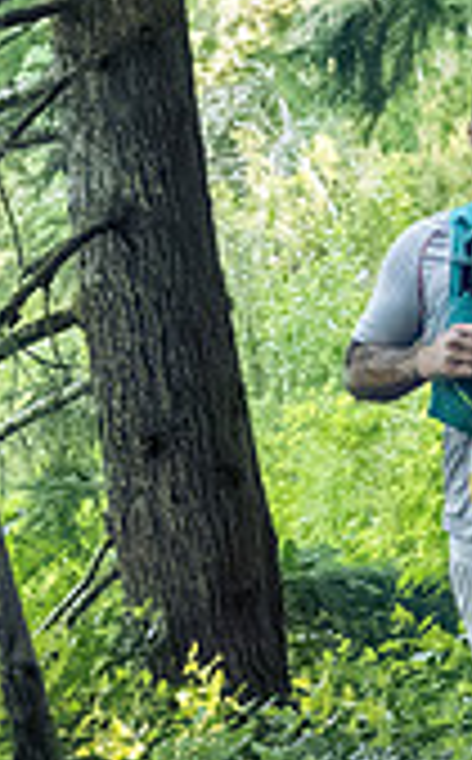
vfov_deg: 9.3
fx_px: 4671
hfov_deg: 5.8
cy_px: 317
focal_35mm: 226
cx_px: 63
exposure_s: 1/1250
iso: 6400
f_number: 2.8
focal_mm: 31
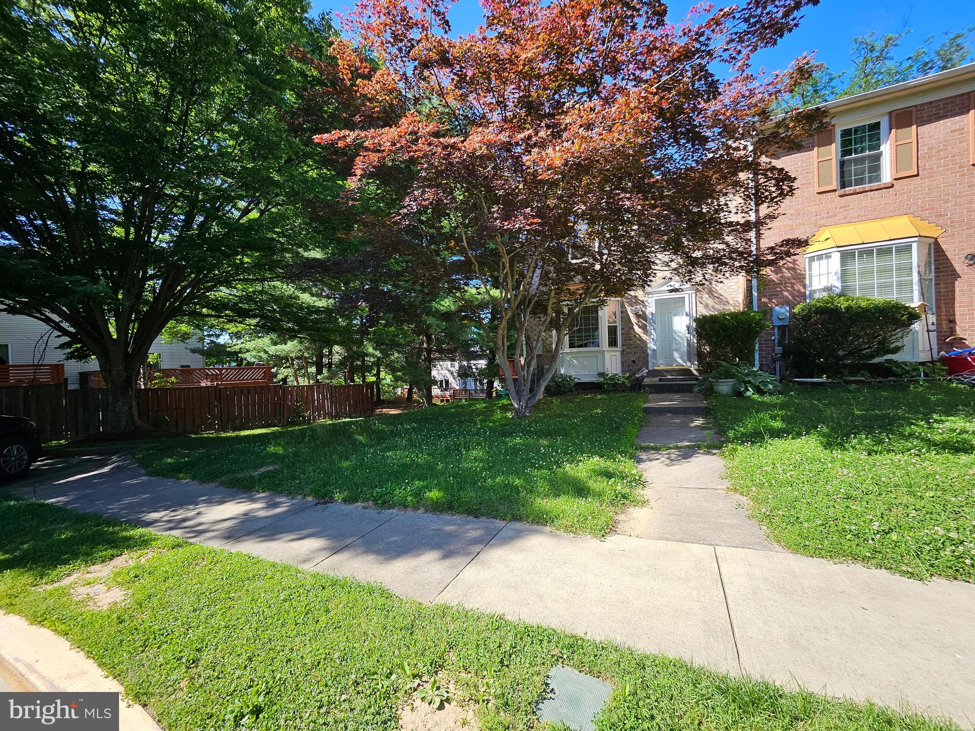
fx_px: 366
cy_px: 366
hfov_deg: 106.2
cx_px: 488
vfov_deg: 89.9
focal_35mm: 13
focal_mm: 1.74
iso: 32
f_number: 2.2
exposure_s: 1/377
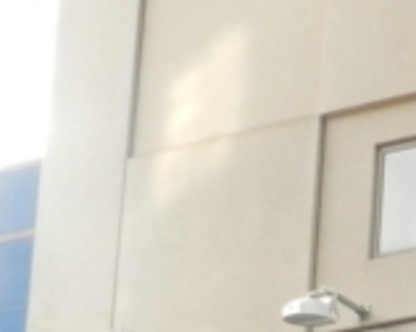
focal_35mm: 188
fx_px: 2312
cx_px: 790
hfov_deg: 9.7
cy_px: 772
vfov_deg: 7.7
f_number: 4
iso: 800
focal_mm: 6.7
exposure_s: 1/800
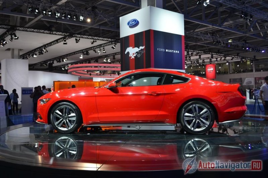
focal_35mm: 36
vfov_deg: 36.9
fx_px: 268
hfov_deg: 53.1
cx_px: 134
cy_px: 89
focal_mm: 24
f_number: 5
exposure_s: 1/100
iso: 400
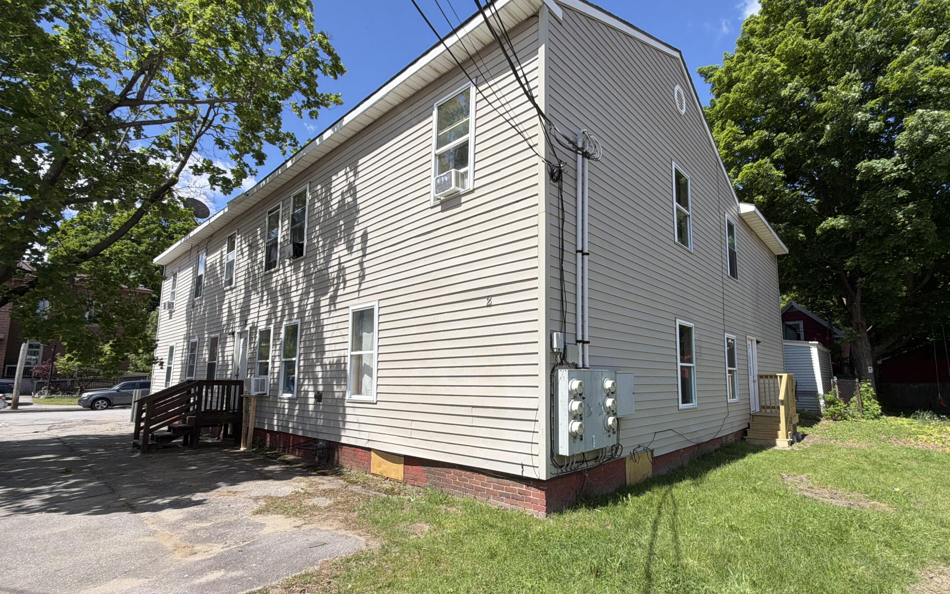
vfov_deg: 67.9
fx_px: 440
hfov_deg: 94.0
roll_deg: +0.3
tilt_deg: +7.6
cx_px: 529
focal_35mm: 17
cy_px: 325
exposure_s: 1/770
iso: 25
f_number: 2.2
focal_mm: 2.22
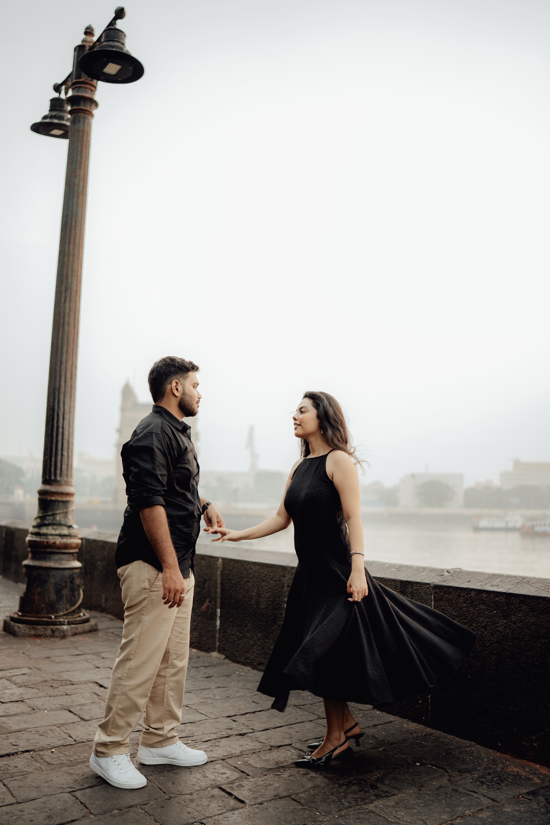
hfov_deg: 37.9
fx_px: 802
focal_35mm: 35
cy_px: 412
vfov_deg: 54.4
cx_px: 275
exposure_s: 1/125
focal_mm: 35
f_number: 1.4
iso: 250
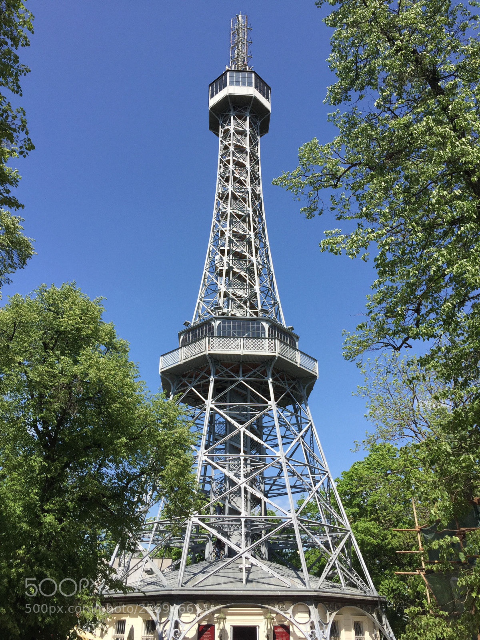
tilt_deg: +31.1
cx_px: 240
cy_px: 320
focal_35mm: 29
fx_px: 536
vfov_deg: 61.7
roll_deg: -1.5
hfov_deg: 48.2
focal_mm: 4.15
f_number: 2.2
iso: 32
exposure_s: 1/1647
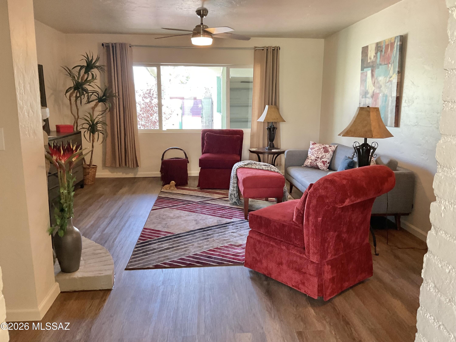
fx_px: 382
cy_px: 171
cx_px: 228
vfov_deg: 48.2
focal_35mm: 29
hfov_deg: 61.7
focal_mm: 3
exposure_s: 1/60
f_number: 1.8
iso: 125
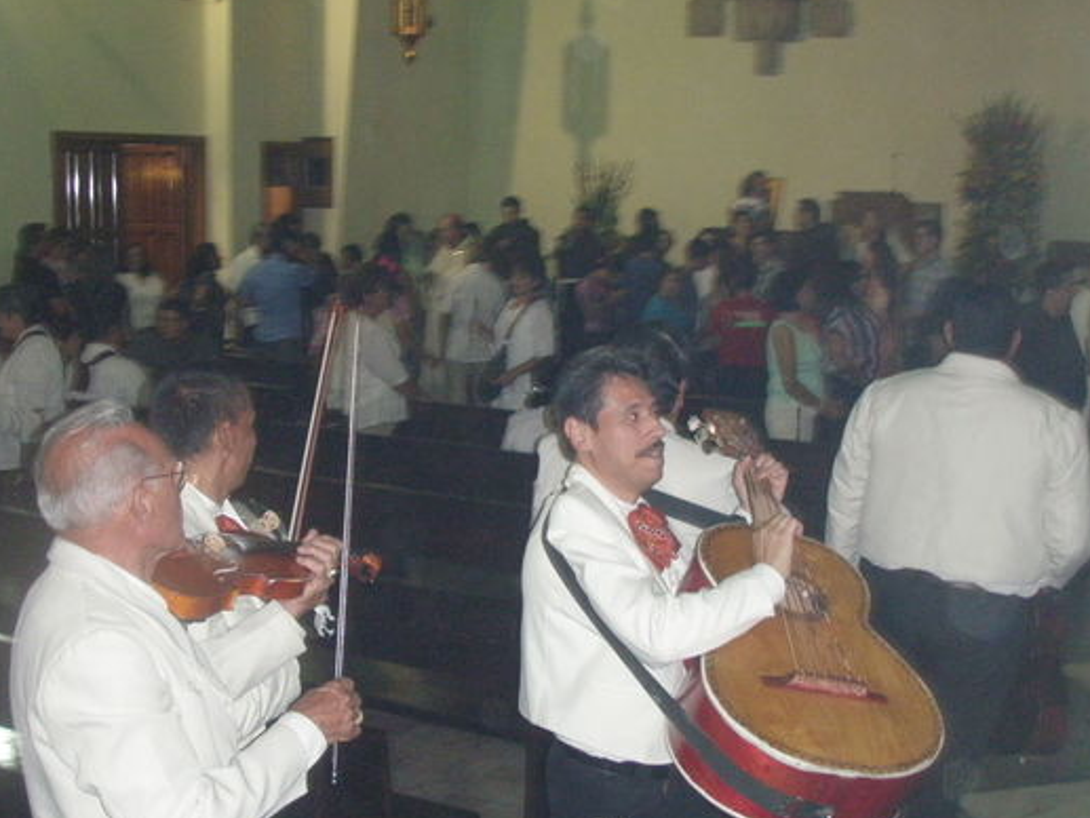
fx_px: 1480
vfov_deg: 30.9
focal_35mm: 47
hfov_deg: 40.4
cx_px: 517
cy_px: 428
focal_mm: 6.7
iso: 500
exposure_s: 1/30
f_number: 3.5
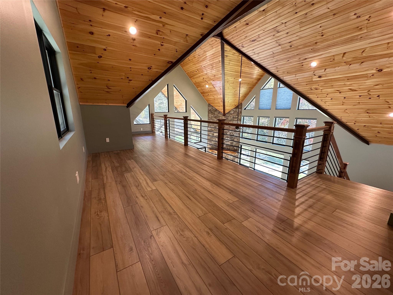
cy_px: 148
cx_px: 196
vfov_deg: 85.7
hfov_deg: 102.1
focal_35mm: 14
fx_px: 159
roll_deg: +0.0
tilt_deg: -13.6
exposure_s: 1/120
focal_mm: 2.22
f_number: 2.2
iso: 200
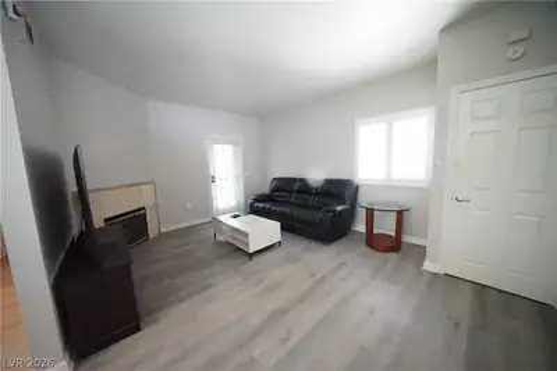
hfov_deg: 112.6
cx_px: 278
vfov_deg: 90.1
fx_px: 186
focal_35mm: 12
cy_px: 186
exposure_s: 1/125
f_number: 7.1
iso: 25600
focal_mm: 12
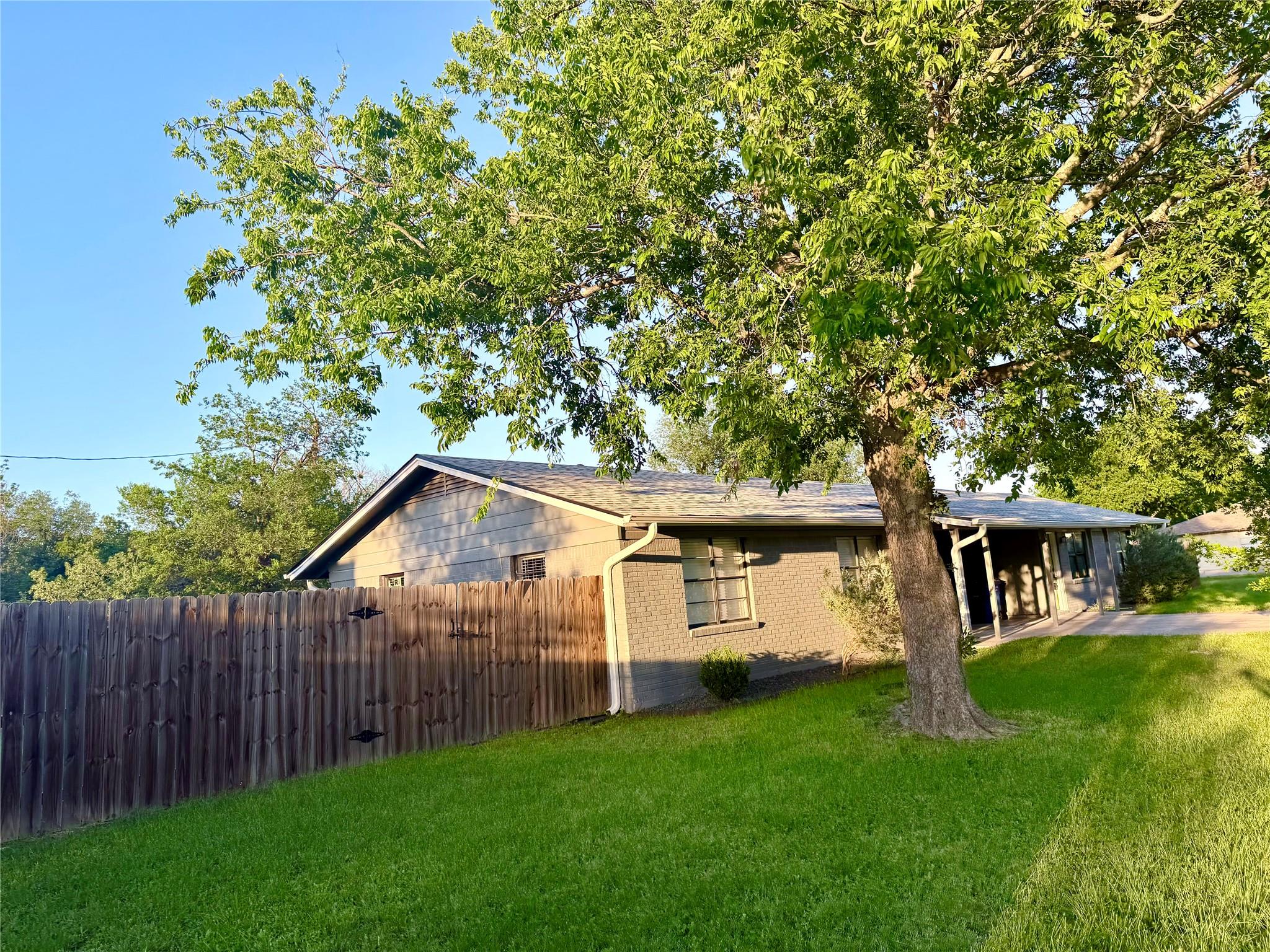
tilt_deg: +14.4
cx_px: 635
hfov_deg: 71.6
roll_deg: +1.7
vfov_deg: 56.8
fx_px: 881
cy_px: 476
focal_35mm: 24
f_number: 1.78
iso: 80
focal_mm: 6.76
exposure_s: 1/695
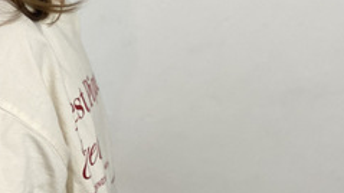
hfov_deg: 14.0
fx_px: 1385
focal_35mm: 152
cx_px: 9
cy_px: -63
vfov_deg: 7.9
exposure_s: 1/100
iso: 100
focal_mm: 6
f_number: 2
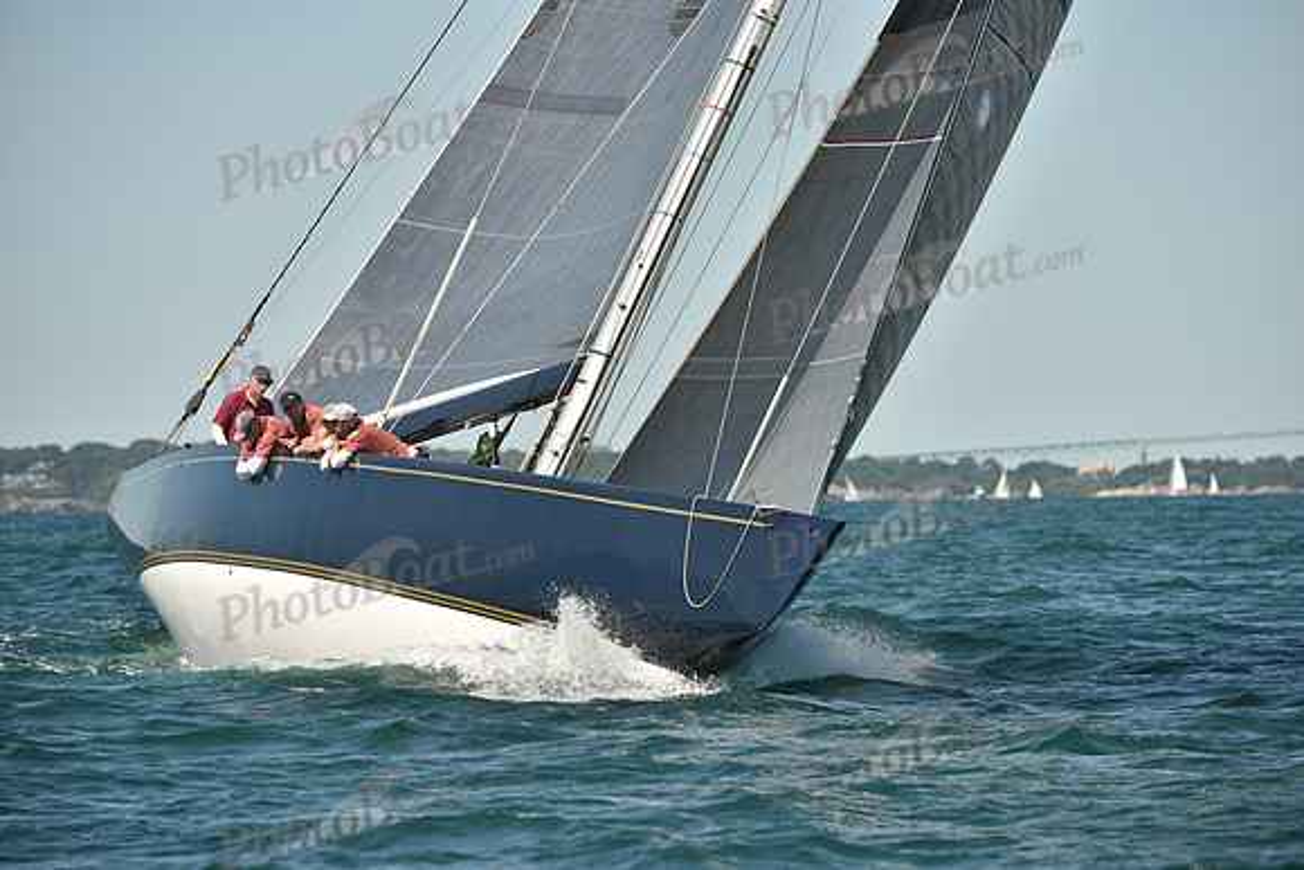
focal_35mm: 290
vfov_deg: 4.7
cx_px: 652
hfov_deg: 7.1
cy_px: 435
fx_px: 10506
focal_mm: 290
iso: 250
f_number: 6.3
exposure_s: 1/1250
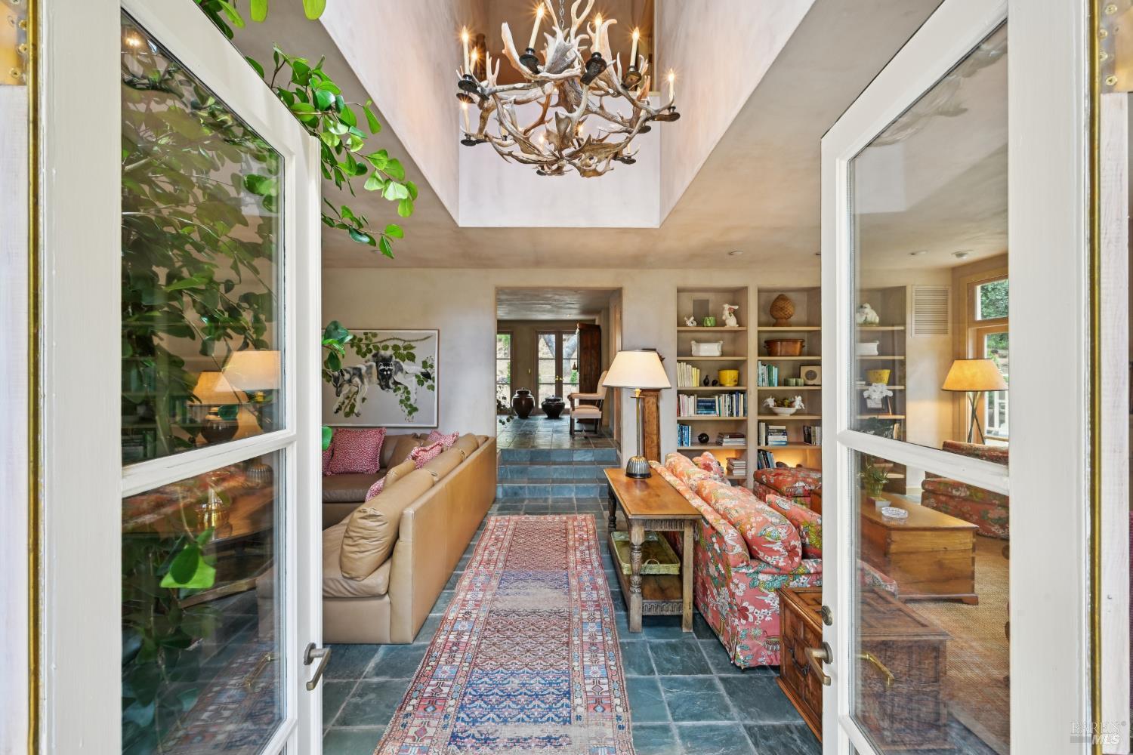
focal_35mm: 14
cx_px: 566
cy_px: 378
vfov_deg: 81.2
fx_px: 441
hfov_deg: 104.3
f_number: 11
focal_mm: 14
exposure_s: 1/15
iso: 800
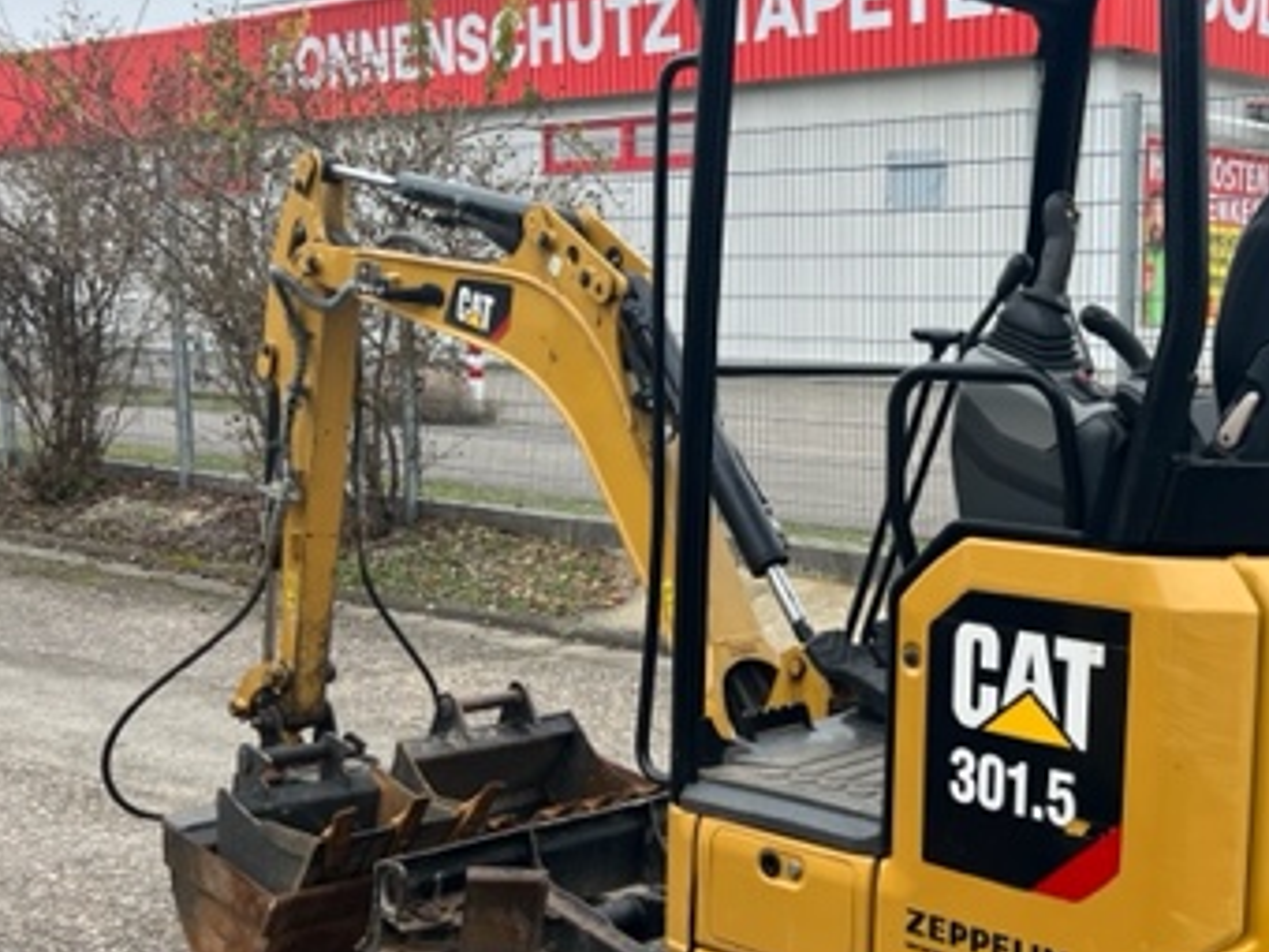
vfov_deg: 29.6
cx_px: 978
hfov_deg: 37.8
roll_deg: +0.3
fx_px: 1796
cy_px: 575
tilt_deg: -8.9
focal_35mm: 49
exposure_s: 1/152
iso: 40
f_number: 1.5
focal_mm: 5.7
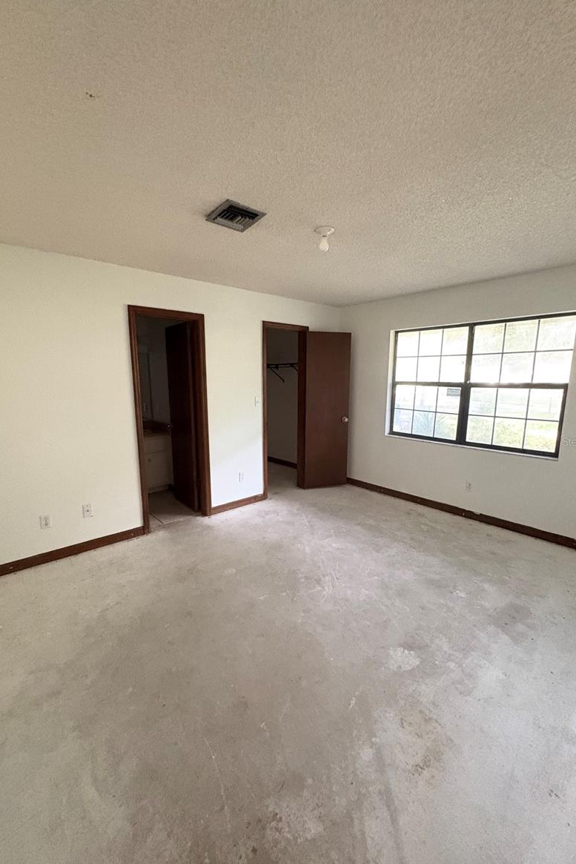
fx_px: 360
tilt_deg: -10.3
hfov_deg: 77.3
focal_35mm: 15
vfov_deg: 100.4
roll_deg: -1.0
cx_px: 281
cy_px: 441
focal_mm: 2.22
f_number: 2.2
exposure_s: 1/60
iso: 800
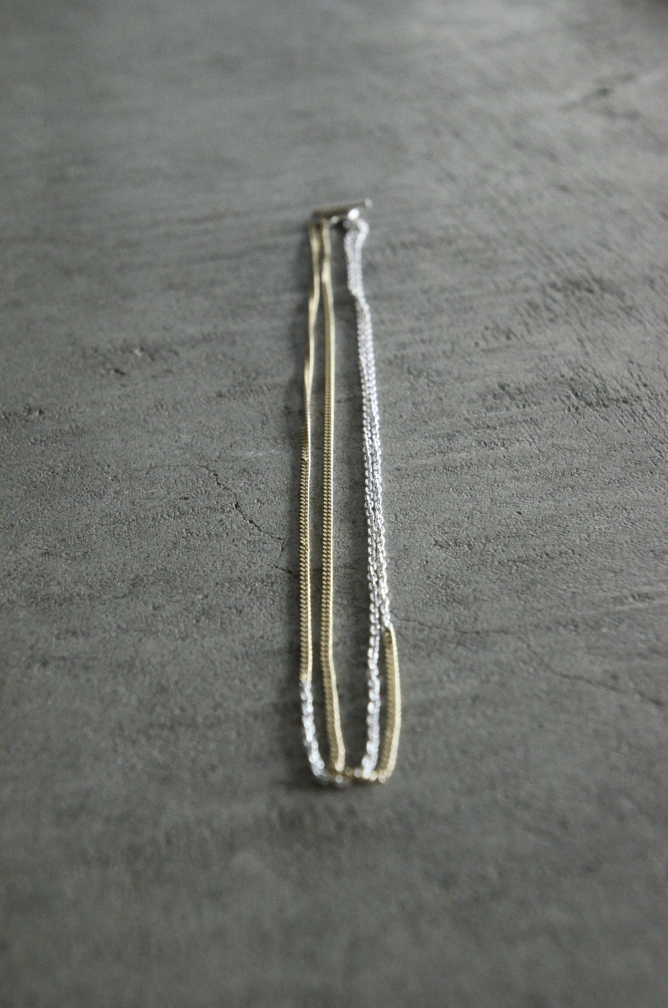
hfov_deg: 25.6
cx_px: 334
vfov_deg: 37.9
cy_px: 504
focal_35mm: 52
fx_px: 1467
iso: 2500
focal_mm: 35
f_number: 6.3
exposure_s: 1/40
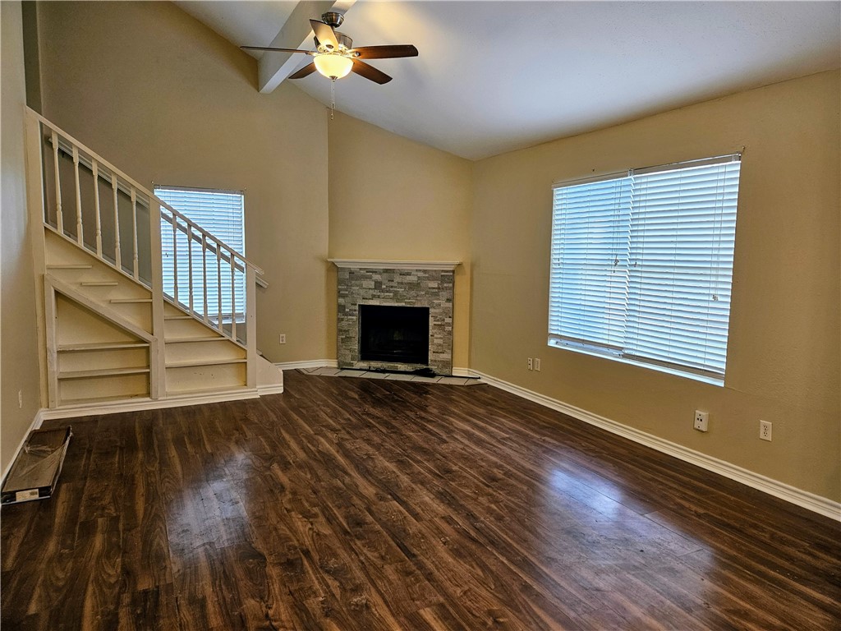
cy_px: 316
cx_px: 420
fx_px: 559
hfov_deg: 73.9
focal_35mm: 23
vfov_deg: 58.9
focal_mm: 5.4
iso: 200
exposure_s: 1/120
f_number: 1.8
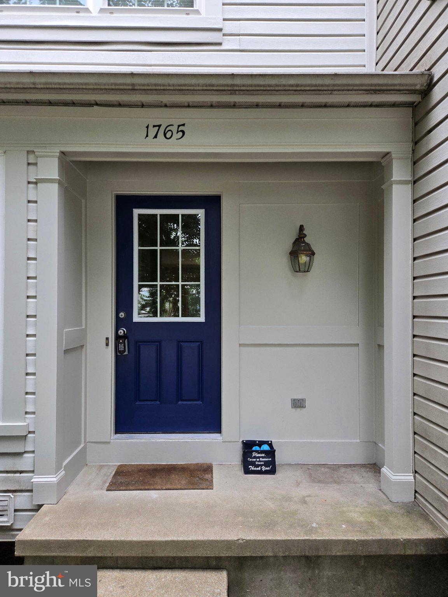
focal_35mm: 23
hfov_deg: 58.9
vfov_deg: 73.9
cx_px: 224
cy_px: 298
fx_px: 397
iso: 100
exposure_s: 1/180
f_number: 1.8
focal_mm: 5.4
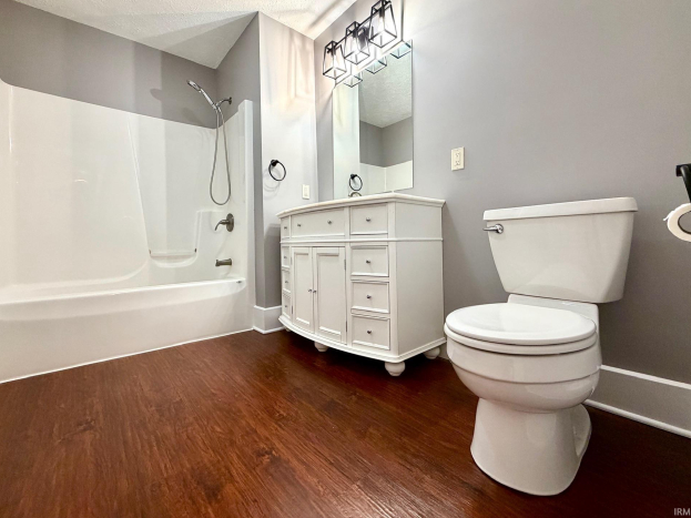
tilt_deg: +0.4
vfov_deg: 81.6
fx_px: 299
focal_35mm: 15
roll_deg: +1.5
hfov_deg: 98.1
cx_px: 332
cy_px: 242
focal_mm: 2.22
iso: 250
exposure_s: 1/60
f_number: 2.2
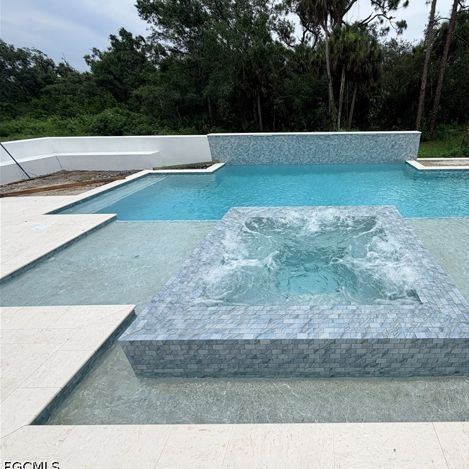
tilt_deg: -27.3
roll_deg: +1.6
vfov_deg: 84.0
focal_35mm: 17
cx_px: 322
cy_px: 235
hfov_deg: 80.5
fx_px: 261
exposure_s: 1/1285
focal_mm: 2.22
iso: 20
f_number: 2.2
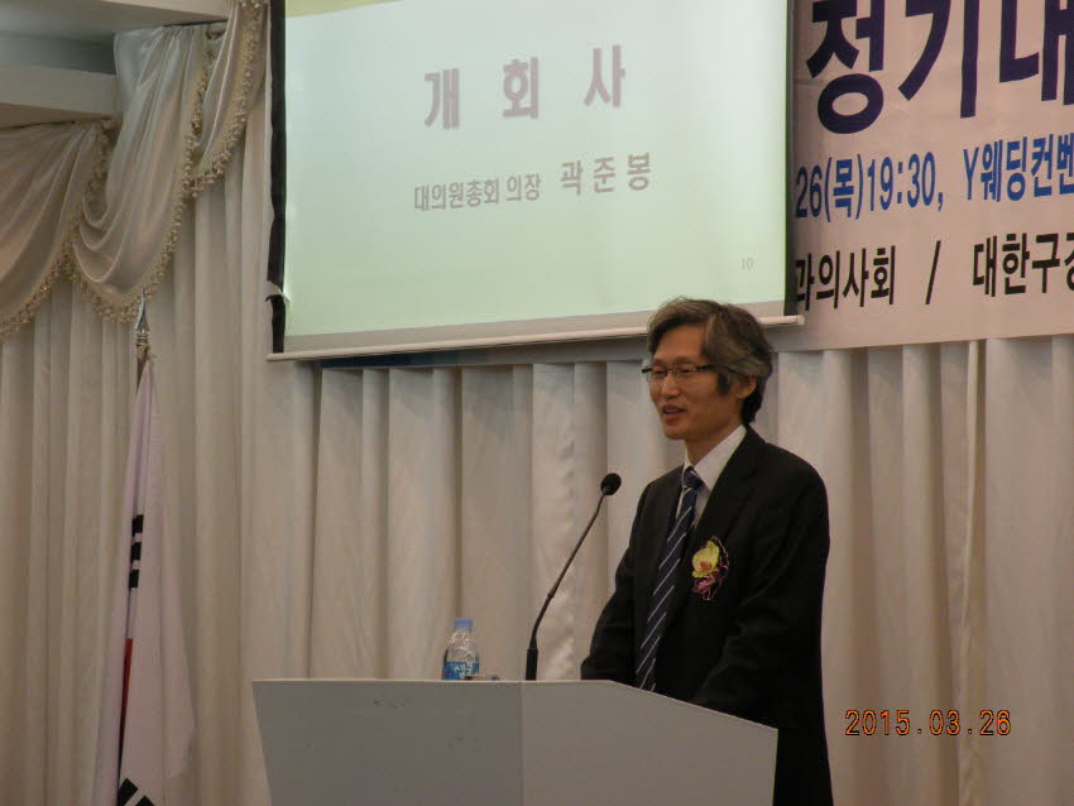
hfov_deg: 14.0
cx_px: 537
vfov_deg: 10.5
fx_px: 4376
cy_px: 403
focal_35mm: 141
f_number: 4.5
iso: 212
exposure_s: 1/60
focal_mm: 25
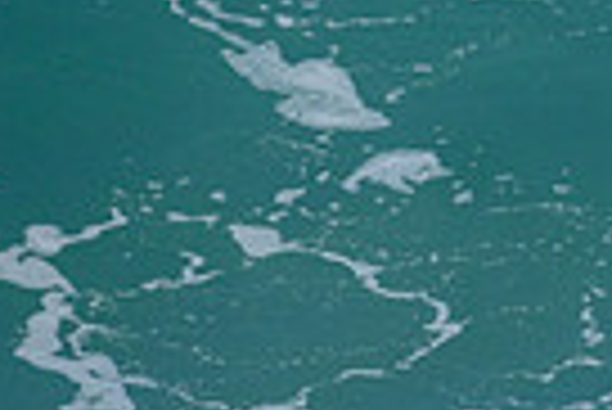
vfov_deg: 0.4
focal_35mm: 3404
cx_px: 1098
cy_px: 205
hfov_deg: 0.6
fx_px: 57929
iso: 1250
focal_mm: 800
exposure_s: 1/2000
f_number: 11
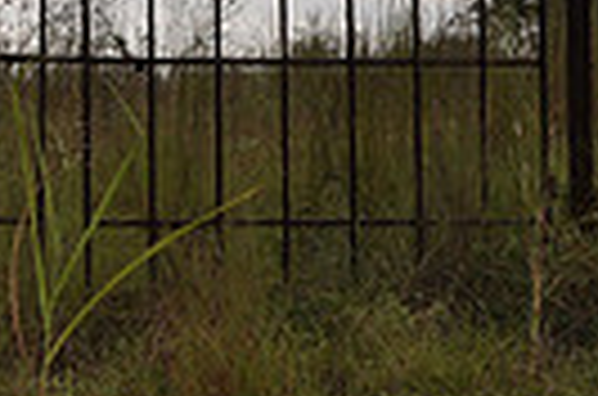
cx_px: 94
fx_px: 2602
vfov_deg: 8.5
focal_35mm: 157
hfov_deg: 13.0
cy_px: -223
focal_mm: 24
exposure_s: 1/250
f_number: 8
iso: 200
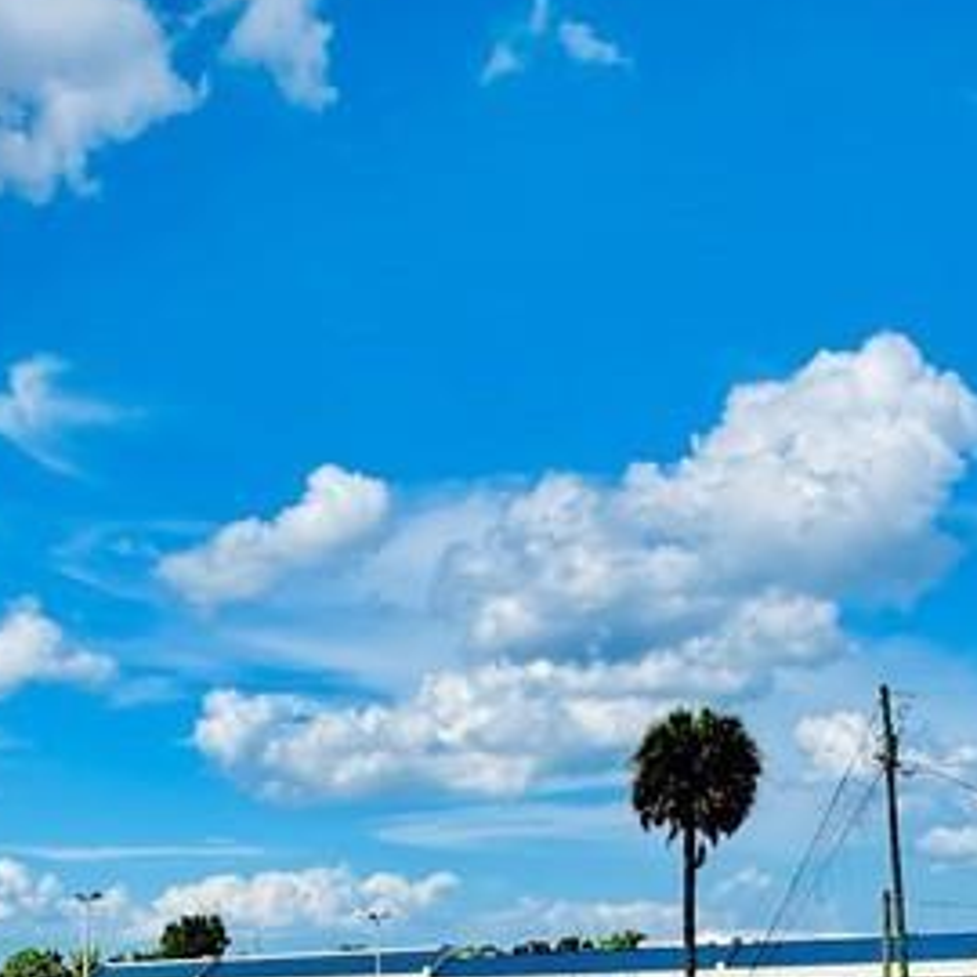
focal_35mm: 47
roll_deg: +1.6
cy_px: 984
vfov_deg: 33.0
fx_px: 1501
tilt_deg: +0.1
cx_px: 351
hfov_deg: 35.8
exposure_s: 1/3106
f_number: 2.2
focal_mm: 2.22
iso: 50
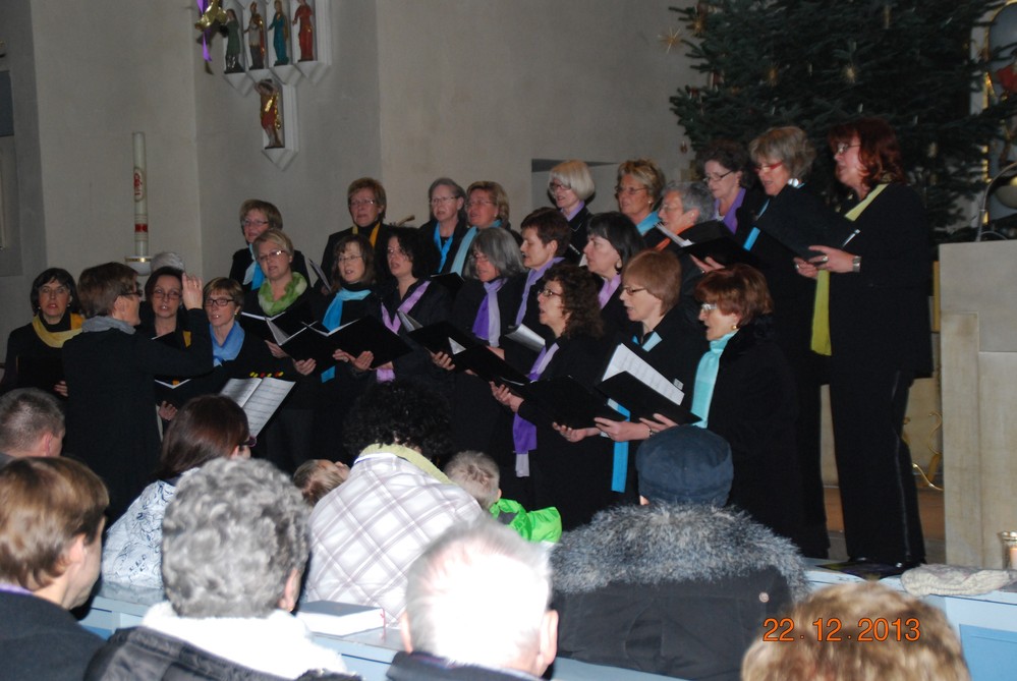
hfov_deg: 31.9
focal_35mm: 63
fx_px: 1782
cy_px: 340
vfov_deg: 21.6
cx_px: 508
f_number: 5
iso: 800
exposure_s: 1/60
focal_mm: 42
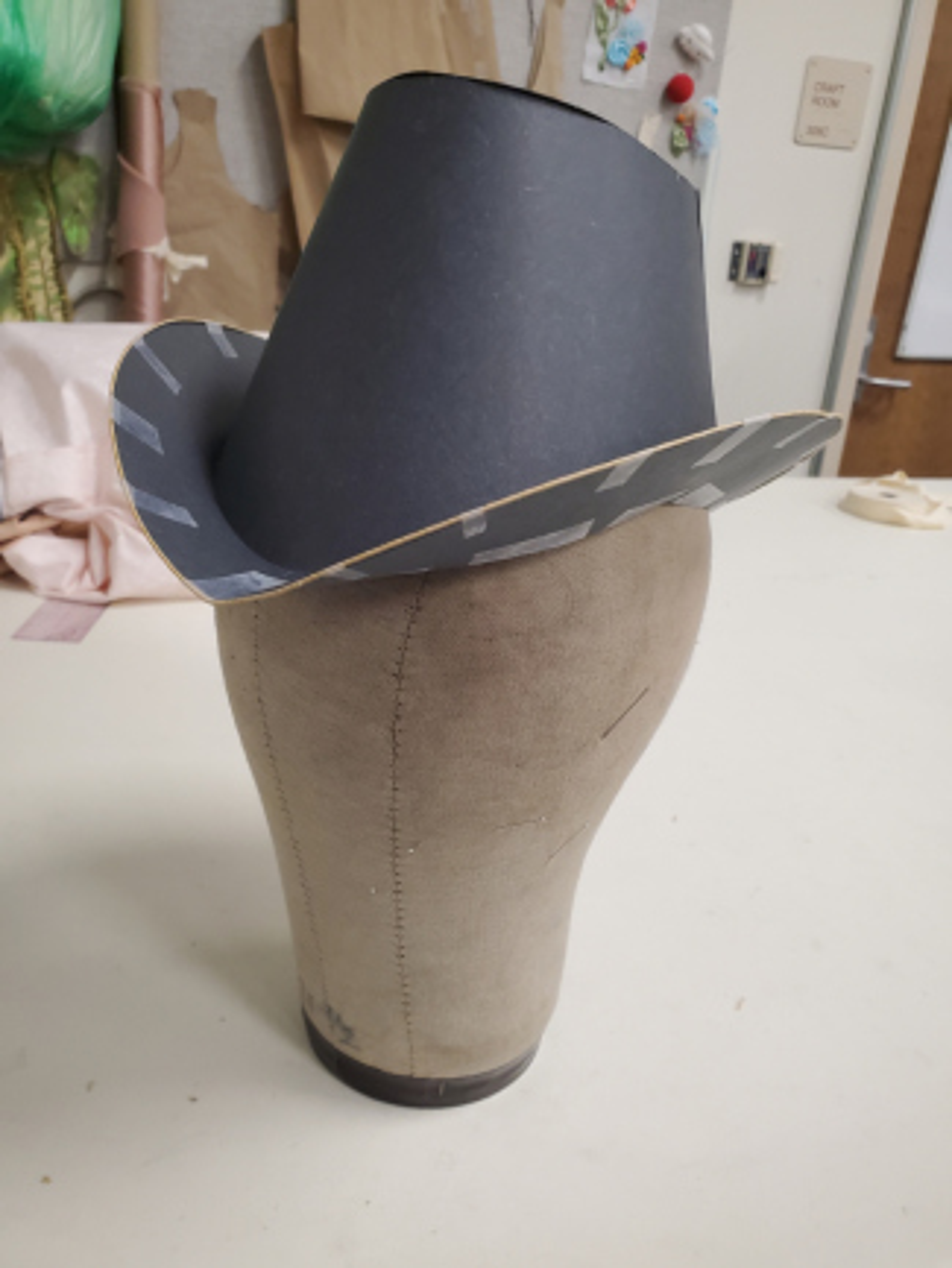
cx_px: 476
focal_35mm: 26
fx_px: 953
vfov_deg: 67.3
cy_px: 634
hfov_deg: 53.1
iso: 250
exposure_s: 1/60
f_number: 2.4
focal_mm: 4.3
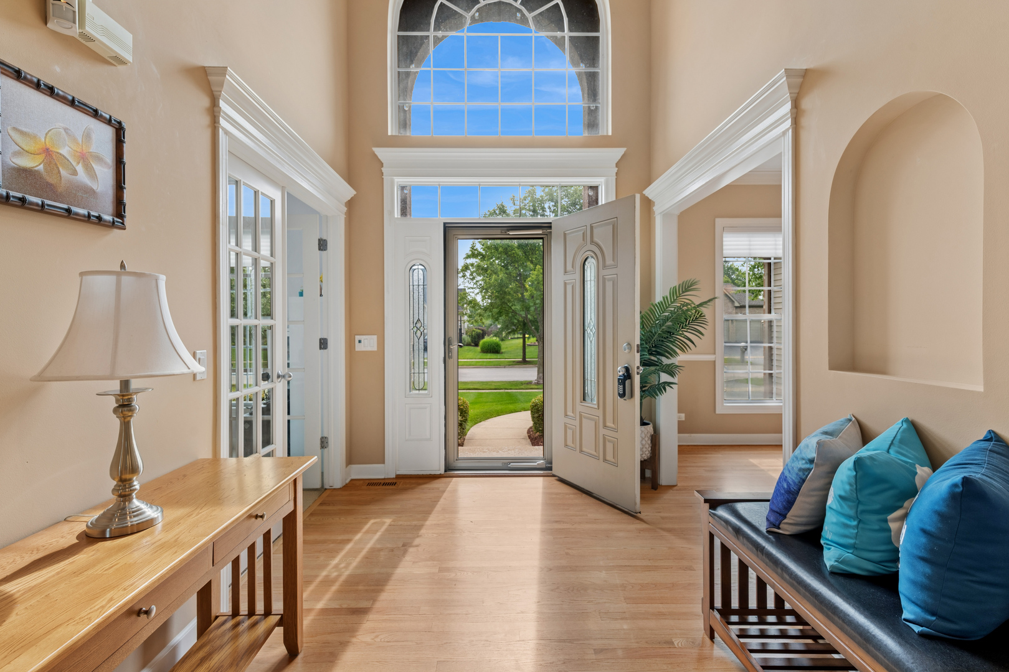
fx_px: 476
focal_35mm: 17
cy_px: 336
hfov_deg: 93.3
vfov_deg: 70.4
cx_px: 504
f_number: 8
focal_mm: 17
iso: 200
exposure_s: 1/60
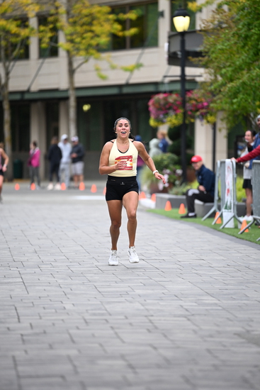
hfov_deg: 6.9
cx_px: 130
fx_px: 2165
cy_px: 195
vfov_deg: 10.3
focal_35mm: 200
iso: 1000
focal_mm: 200
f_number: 2.8
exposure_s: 1/1600
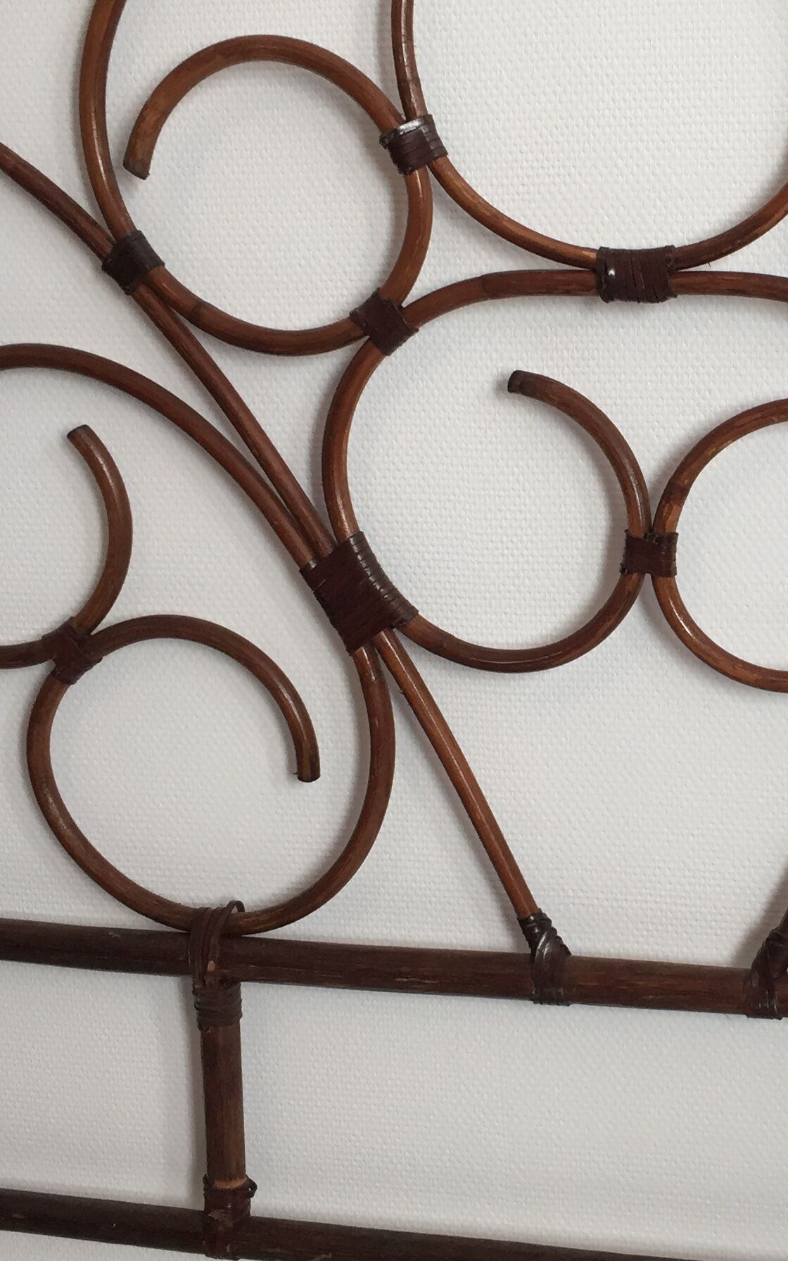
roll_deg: +0.8
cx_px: 760
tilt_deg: -11.6
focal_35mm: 56
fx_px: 1924
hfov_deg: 22.4
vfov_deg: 36.3
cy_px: 596
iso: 32
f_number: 2.2
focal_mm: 4.15
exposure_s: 1/33
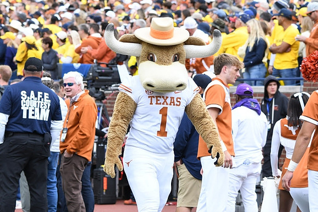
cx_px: 159
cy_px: 106
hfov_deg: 10.6
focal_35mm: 195
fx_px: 1721
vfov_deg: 7.0
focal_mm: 130
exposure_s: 1/1250
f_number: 4.8
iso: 1000
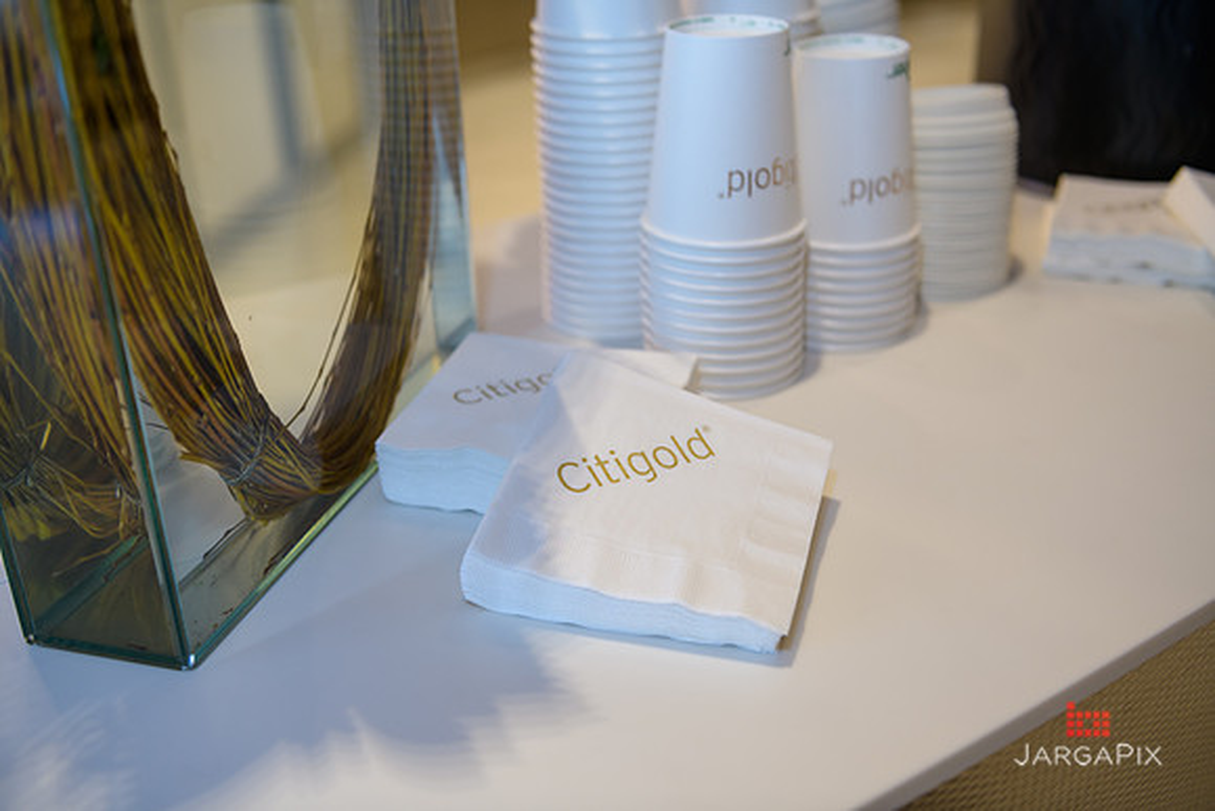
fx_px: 1283
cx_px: 608
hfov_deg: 50.7
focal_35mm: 38
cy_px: 406
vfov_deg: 35.1
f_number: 3.2
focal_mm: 38
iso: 400
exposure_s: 1/125
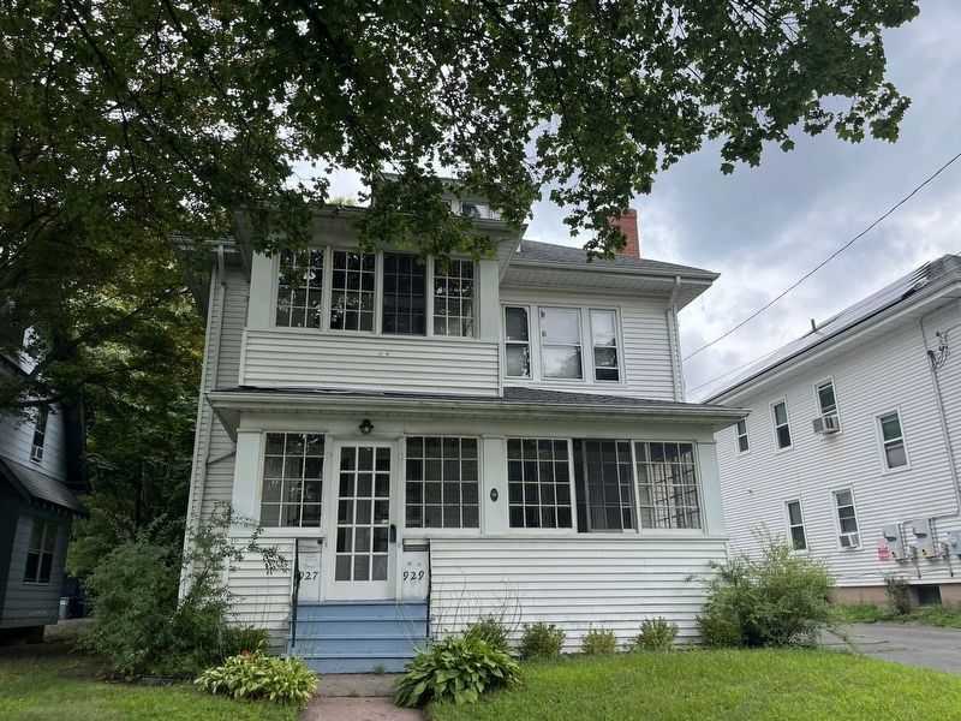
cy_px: 360
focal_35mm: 26
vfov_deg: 53.1
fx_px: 722
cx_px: 480
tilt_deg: +17.3
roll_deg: +1.6
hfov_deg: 67.3
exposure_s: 1/1199
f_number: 1.6
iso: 50
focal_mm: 5.1
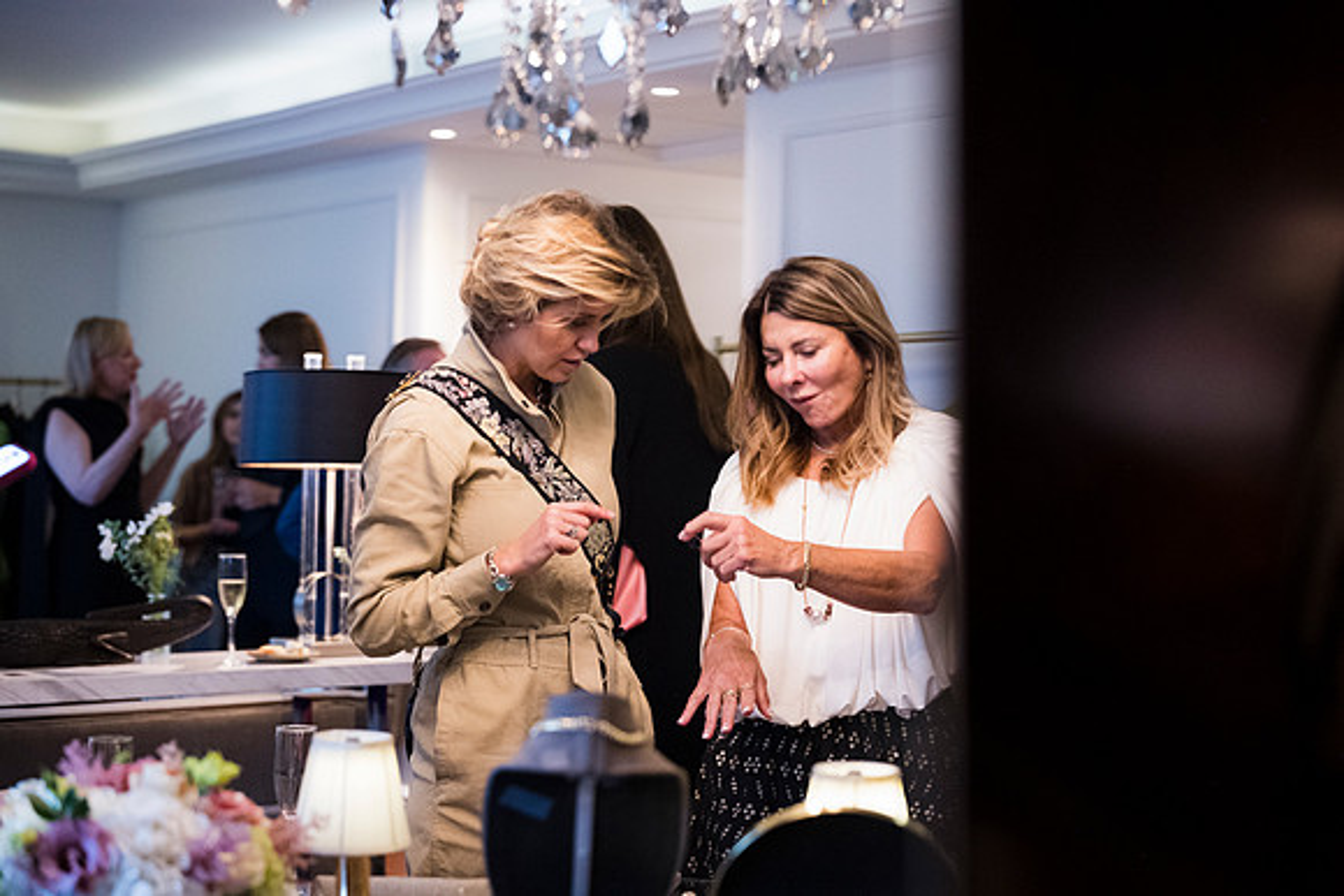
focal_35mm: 55
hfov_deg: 36.2
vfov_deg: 24.6
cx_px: 672
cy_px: 448
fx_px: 2054
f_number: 2.2
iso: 2800
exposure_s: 1/200
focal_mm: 55
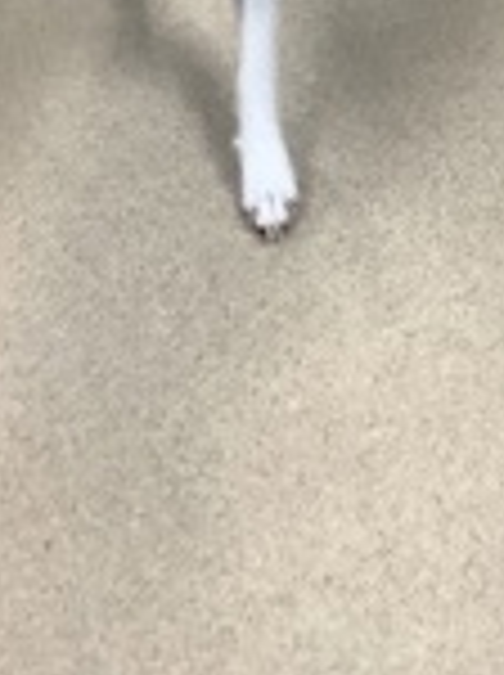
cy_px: -104
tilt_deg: -33.8
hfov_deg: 16.8
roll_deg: -1.6
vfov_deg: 21.2
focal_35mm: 87
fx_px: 1694
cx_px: 416
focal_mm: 3.3
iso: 160
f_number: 2.4
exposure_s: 1/60
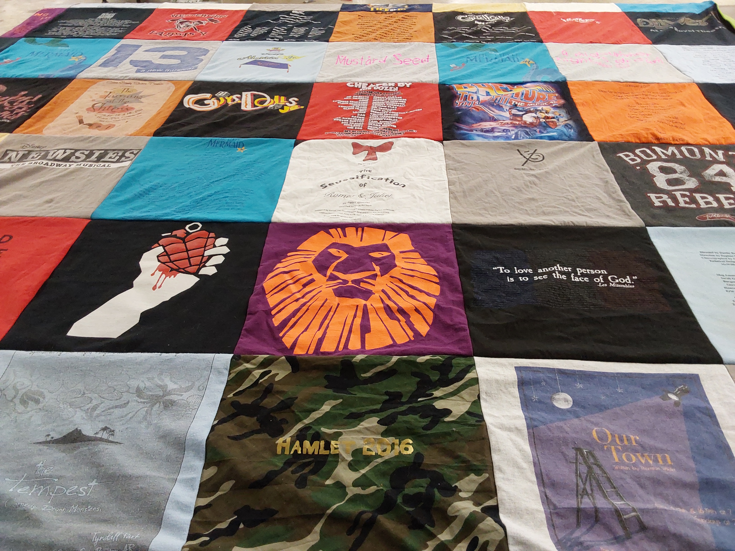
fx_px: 595
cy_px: 276
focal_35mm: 28
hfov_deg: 63.4
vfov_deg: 49.7
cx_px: 368
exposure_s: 1/60
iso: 160
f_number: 1.9
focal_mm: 2.91
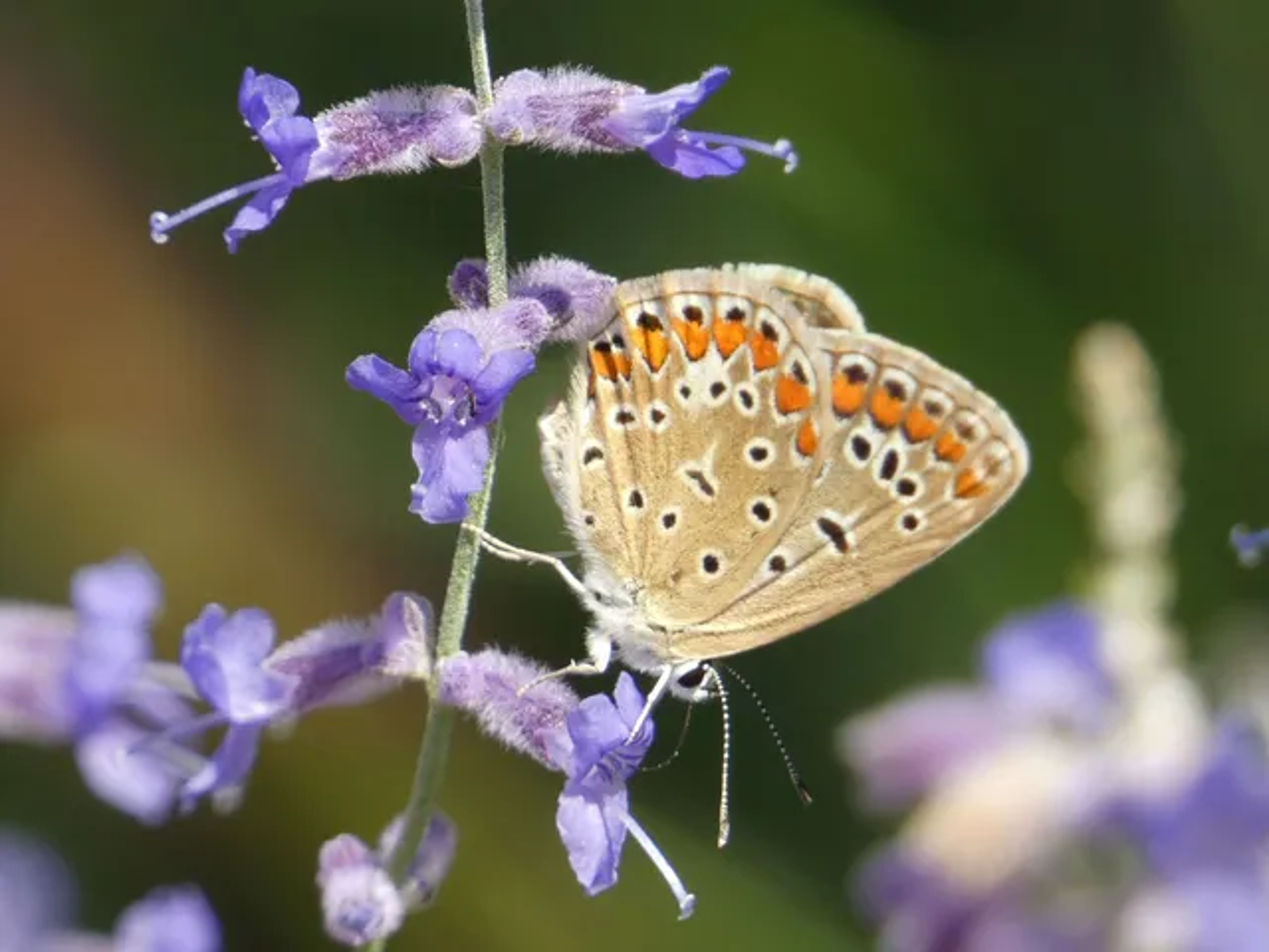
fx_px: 21409
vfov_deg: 2.5
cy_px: 476
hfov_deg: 3.4
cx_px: 634
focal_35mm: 584
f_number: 5.6
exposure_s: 1/100
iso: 100
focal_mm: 104.7
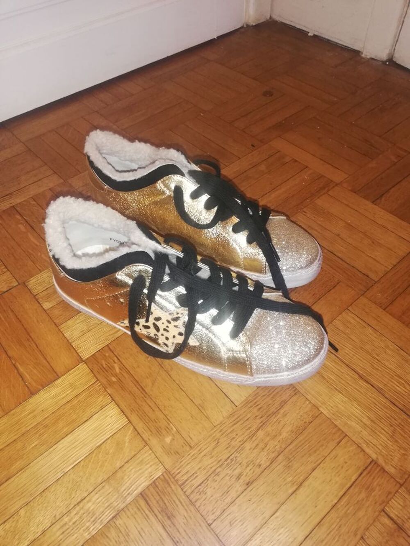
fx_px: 411
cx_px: 205
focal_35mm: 26
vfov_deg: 67.3
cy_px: 273
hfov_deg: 53.1
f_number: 2.2
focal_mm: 3.81
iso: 200
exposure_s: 1/33.3
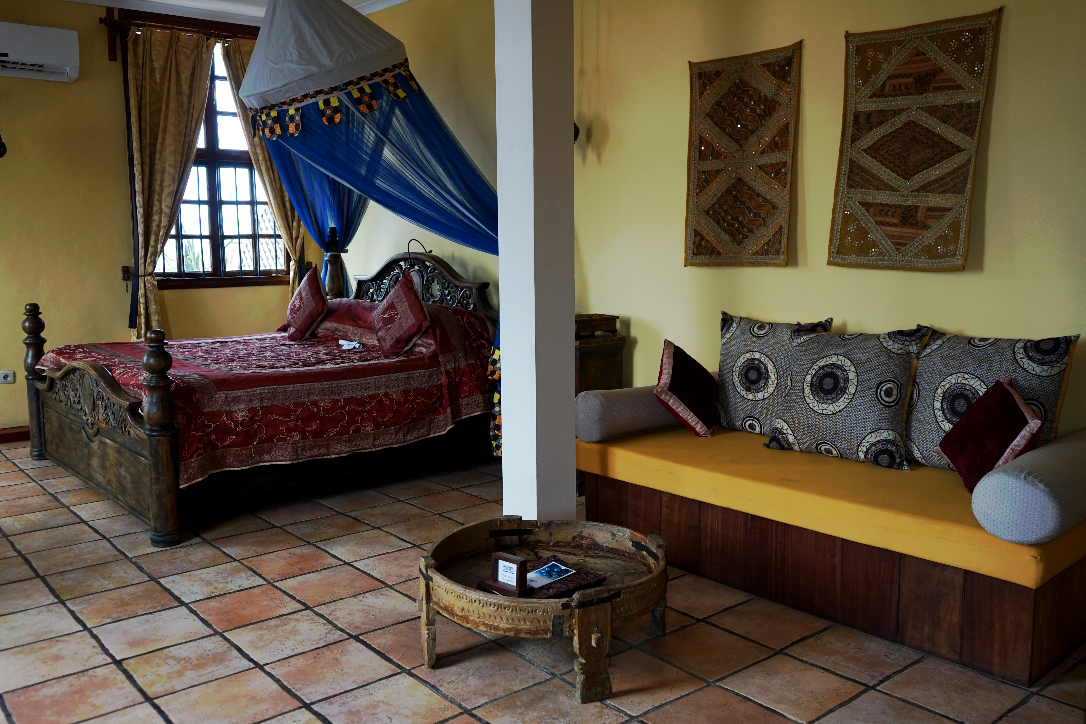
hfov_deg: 60.3
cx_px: 543
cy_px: 362
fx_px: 935
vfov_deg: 42.3
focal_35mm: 31
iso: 640
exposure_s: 1/160
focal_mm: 31
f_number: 4.5
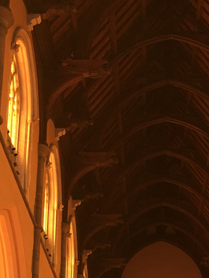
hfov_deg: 19.9
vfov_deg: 24.0
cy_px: 342
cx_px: 176
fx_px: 588
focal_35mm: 73
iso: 400
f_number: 1.8
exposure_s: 1/51
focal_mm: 3.99
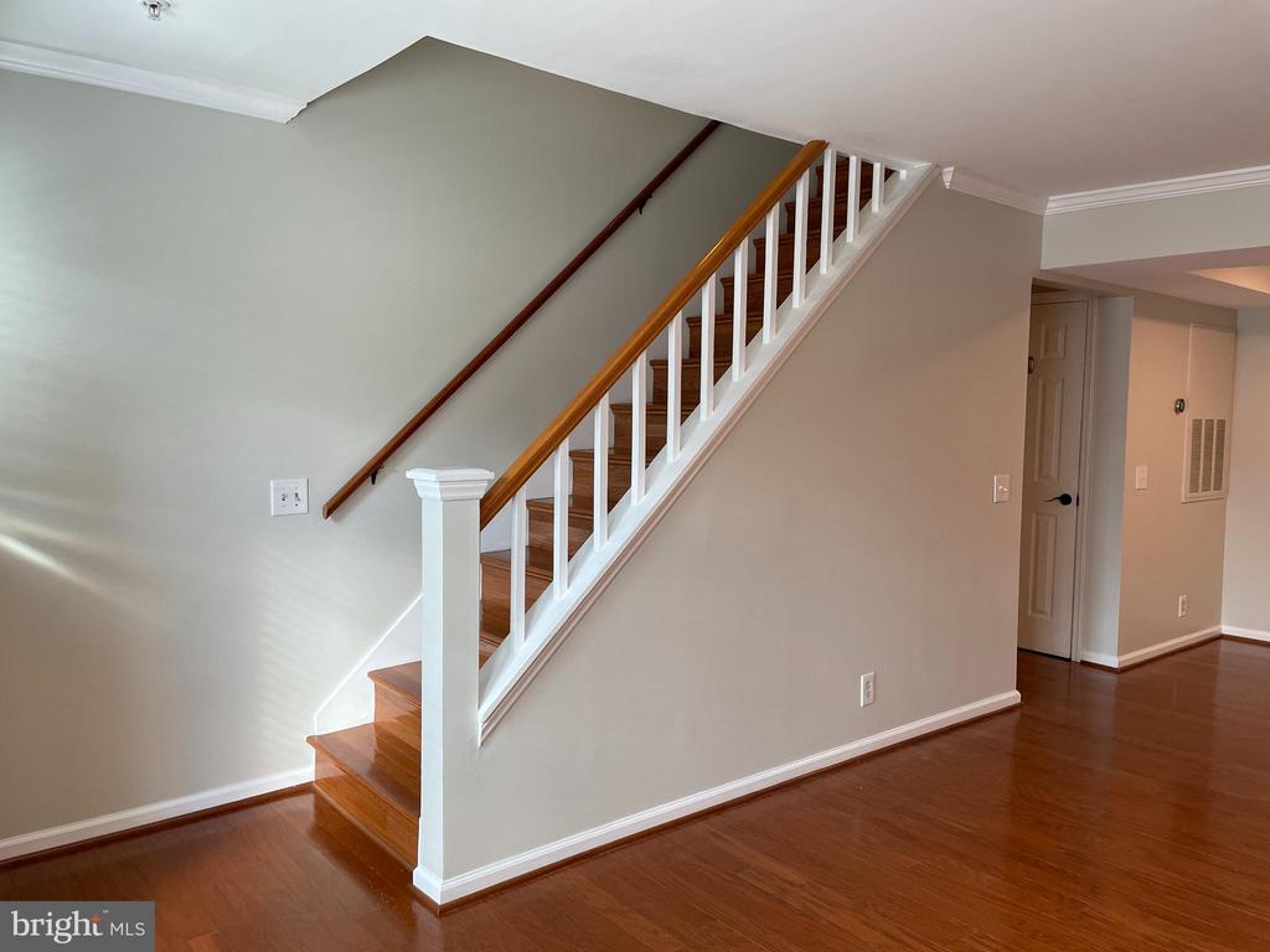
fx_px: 954
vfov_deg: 53.1
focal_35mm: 26
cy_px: 476
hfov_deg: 67.3
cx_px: 635
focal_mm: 4.2
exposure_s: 1/120
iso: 80
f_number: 1.6
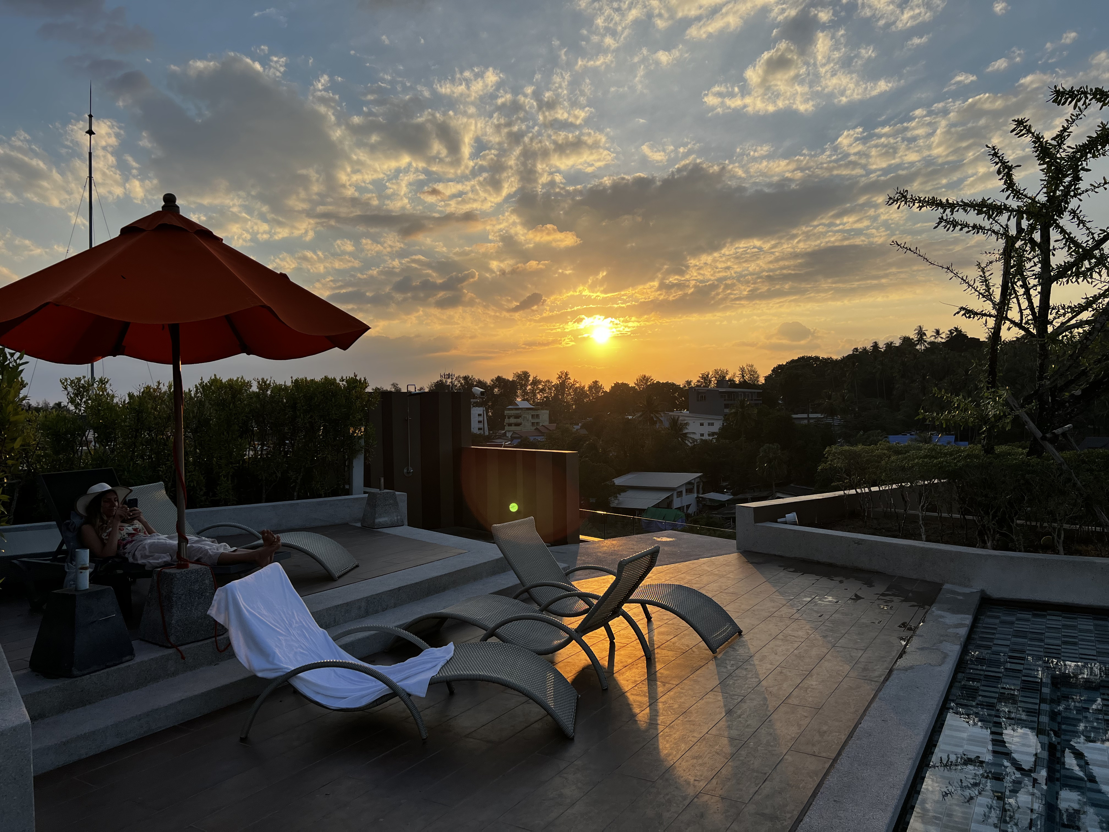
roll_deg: +1.2
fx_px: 833
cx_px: 554
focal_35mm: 26
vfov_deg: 53.1
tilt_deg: -0.2
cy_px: 416
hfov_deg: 67.3
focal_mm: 5.7
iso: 50
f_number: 1.5
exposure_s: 1/3831
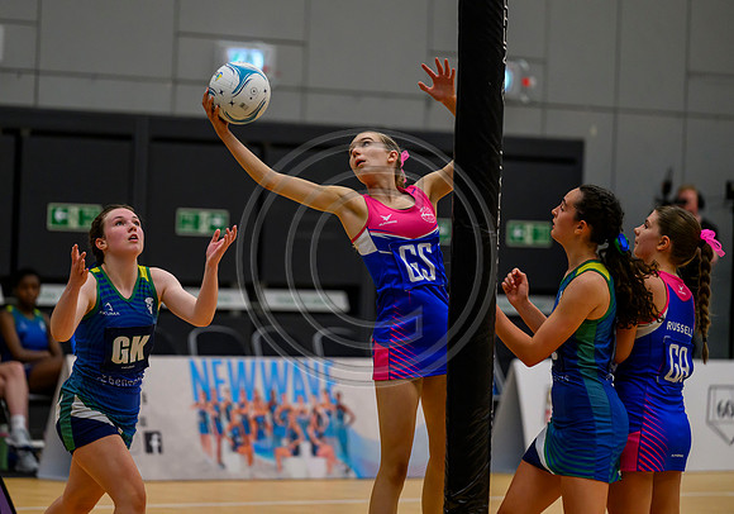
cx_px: 317
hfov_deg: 9.1
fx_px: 4635
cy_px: 236
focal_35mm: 224
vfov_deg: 6.3
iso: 3200
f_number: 3.2
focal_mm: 200
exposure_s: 1/1000
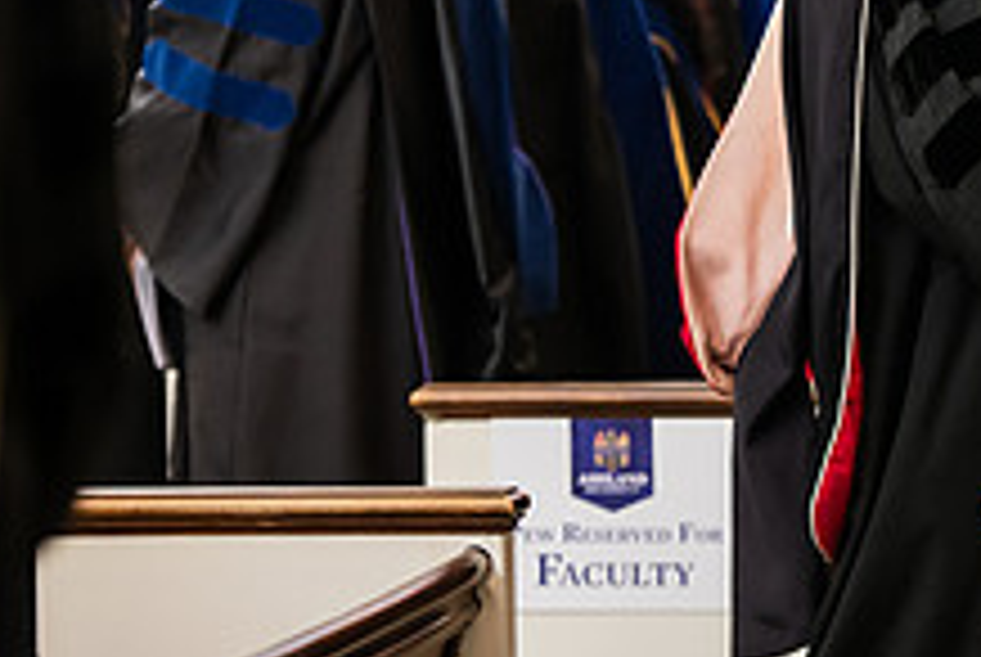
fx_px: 7968
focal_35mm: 292
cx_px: 878
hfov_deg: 7.0
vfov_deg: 4.7
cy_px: -92
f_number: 3.2
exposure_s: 1/200
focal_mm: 110
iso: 1250
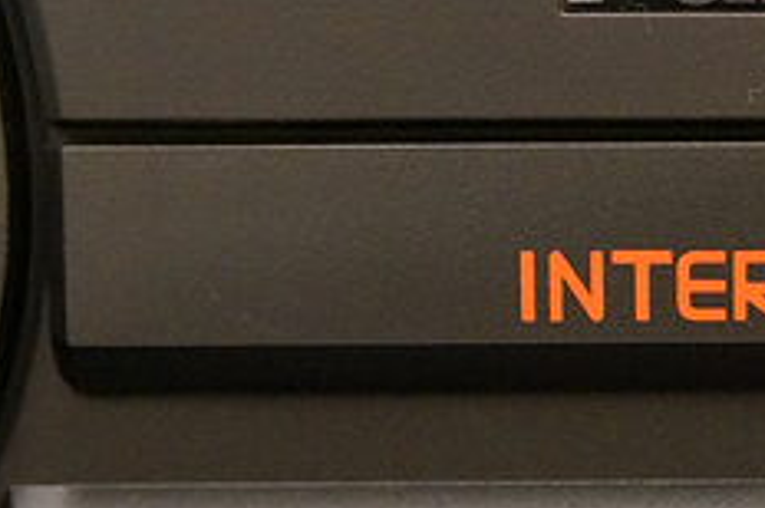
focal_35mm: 136
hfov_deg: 14.7
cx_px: 867
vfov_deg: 10.0
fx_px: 2882
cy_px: 409
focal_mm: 25
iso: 3200
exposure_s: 1/100
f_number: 4
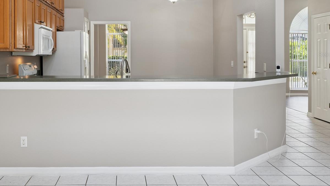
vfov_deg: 29.6
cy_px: 54
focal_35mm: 40
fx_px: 347
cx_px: 123
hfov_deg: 50.3
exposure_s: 1/15
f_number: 9
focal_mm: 28.5
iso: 200
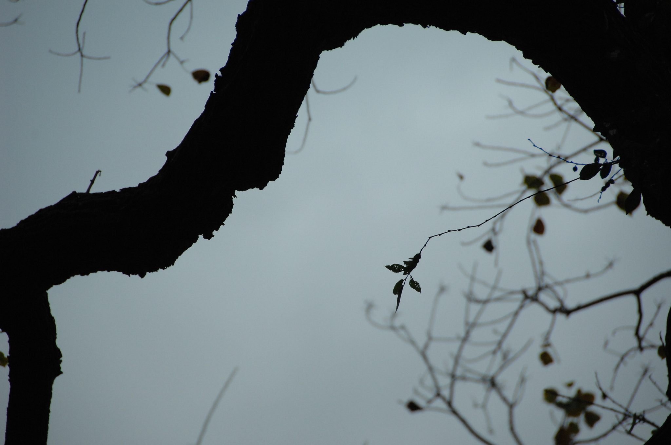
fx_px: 5585
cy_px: 222
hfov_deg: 6.9
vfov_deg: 4.6
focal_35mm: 300
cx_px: 336
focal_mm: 200
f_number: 5.6
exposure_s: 1/2000
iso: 640
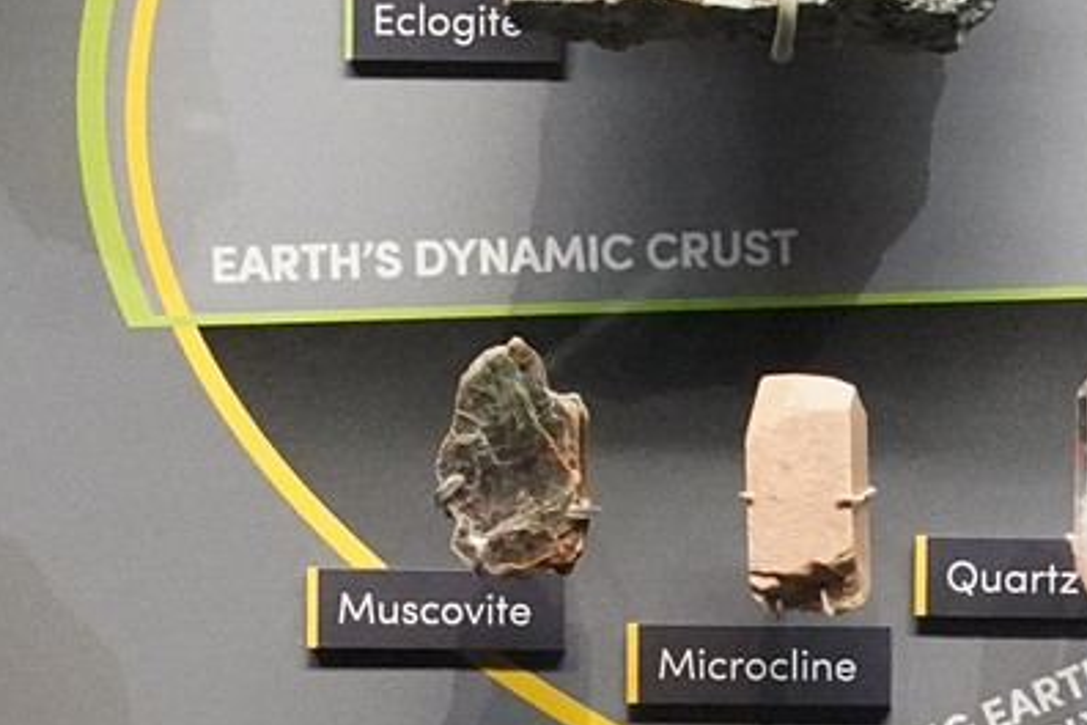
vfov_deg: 6.7
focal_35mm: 202
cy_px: -203
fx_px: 6099
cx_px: 2248
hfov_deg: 9.5
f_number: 9
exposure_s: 1/80
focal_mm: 40
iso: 6400
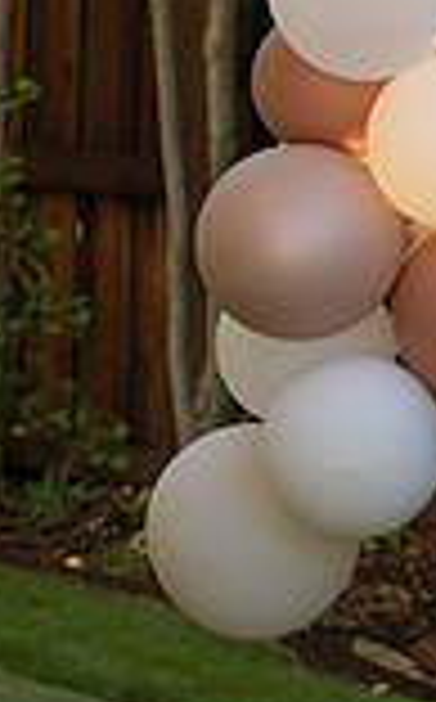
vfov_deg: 7.9
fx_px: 5076
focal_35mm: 266
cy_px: 128
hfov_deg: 4.7
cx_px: 1196
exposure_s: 1/320
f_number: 3.5
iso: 125
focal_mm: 70
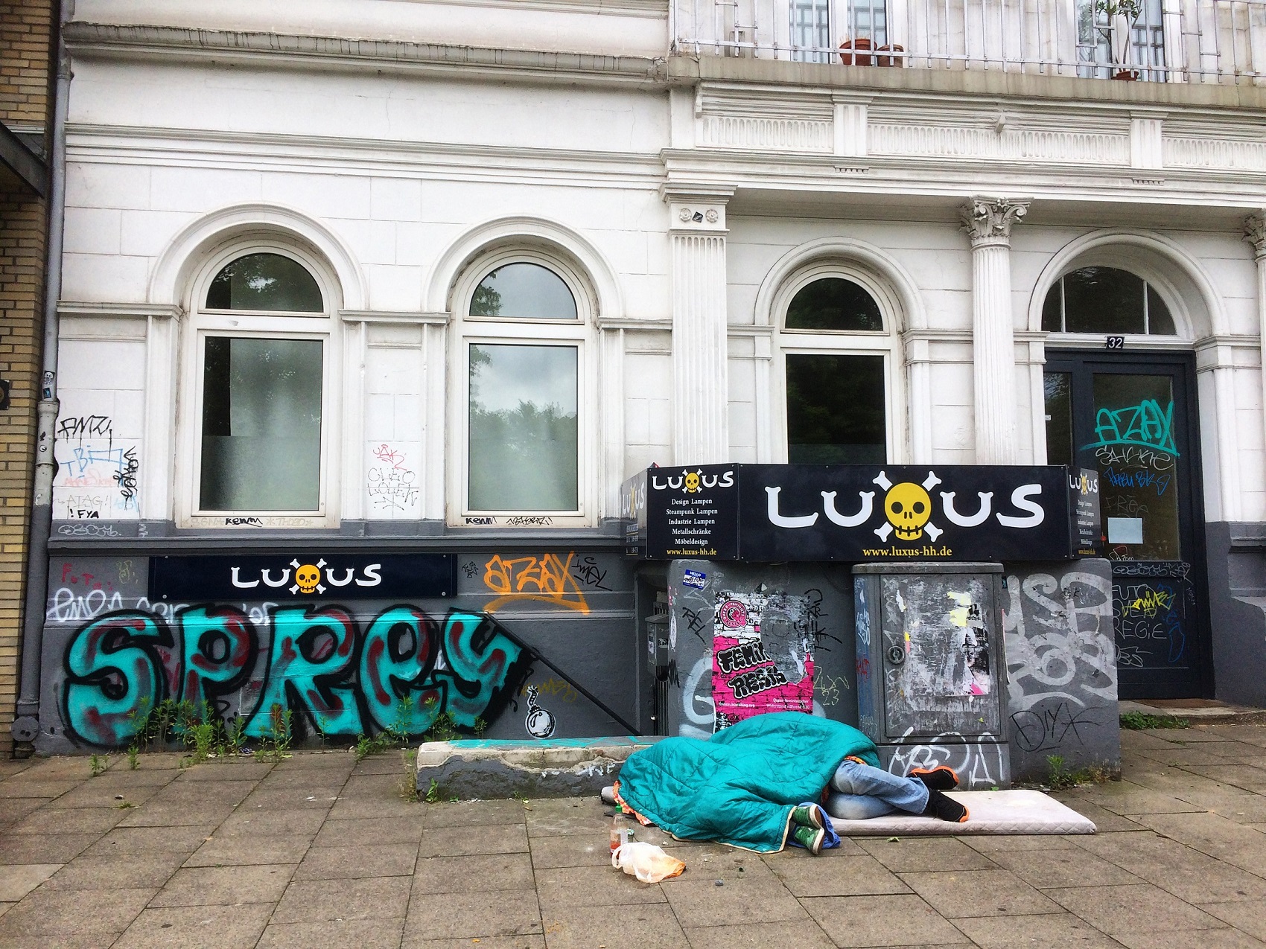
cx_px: 633
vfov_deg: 48.2
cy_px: 474
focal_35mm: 29
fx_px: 1061
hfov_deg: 61.7
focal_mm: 4.15
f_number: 2.2
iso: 32
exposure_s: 1/398
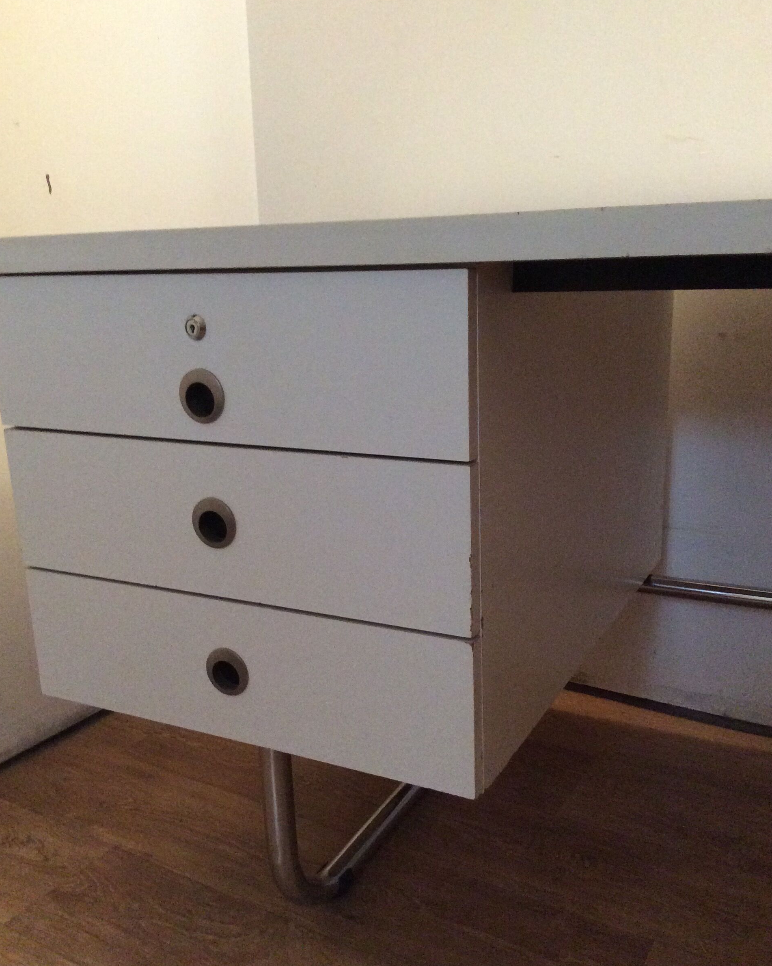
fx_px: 971
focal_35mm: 34
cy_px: 514
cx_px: 388
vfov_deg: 52.8
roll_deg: +1.5
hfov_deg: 43.4
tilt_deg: -15.9
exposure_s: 1/17
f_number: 2.4
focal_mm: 3.3
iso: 320
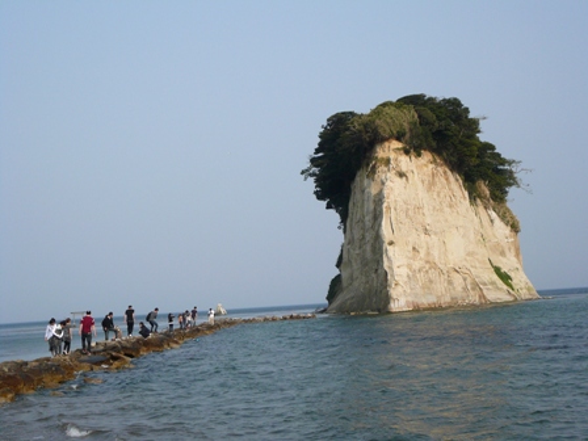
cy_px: 220
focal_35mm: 68
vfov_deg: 21.6
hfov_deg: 28.6
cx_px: 294
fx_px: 1155
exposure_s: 1/800
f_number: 4.3
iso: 100
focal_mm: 11.2
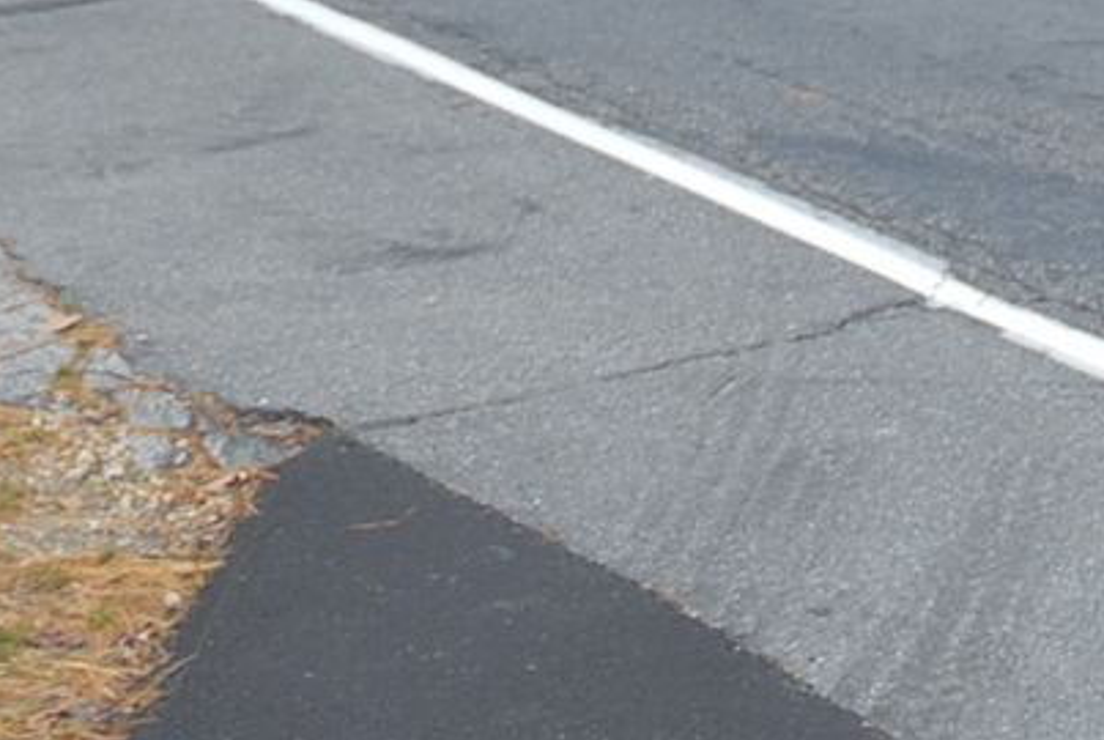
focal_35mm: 131
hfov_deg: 15.4
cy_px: -421
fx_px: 4023
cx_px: 16
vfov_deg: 10.1
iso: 100
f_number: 4
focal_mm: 22
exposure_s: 1/250
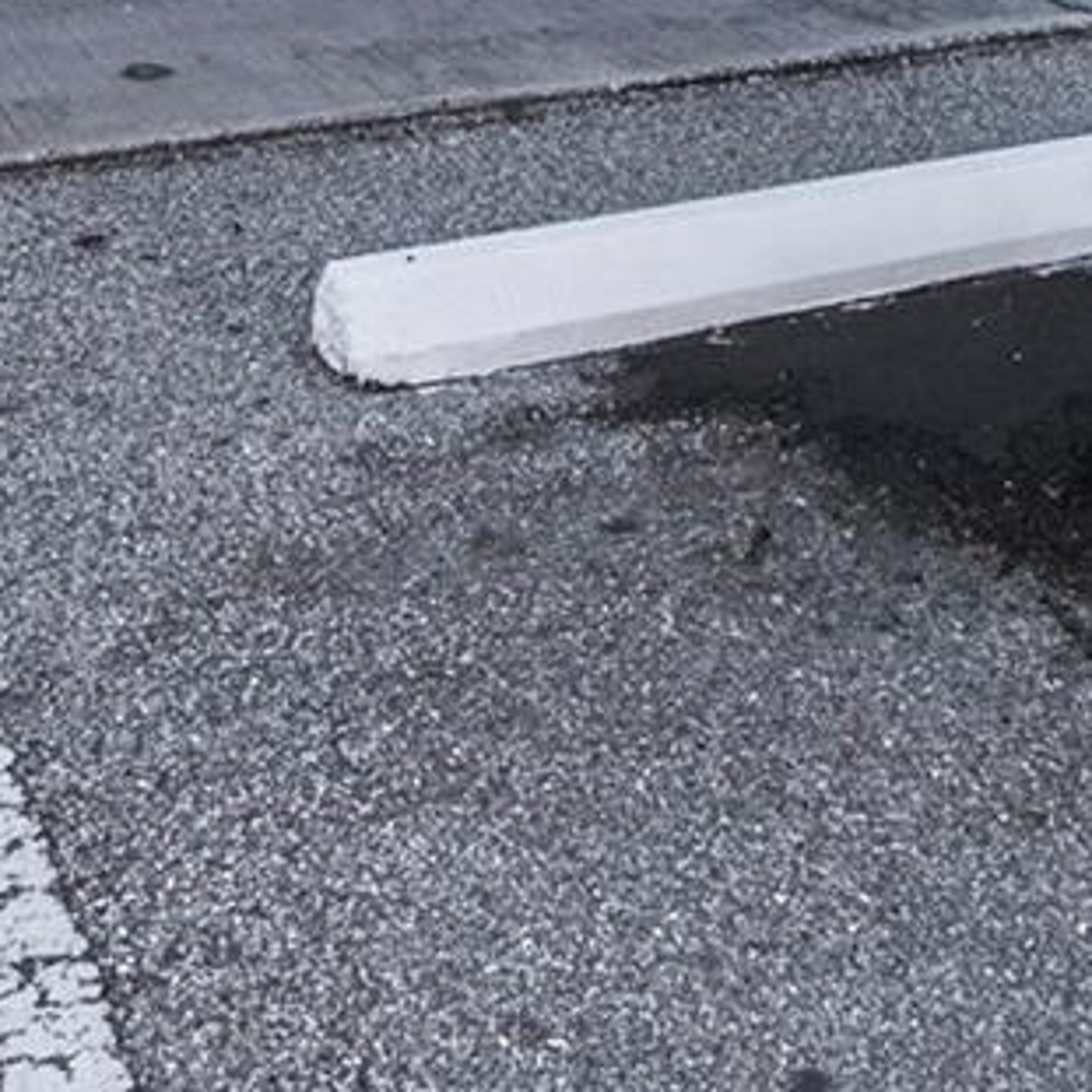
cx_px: 548
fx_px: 2498
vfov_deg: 20.1
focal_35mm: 70
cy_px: -678
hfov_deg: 24.7
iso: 100
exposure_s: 1/160
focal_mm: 16
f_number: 2.8
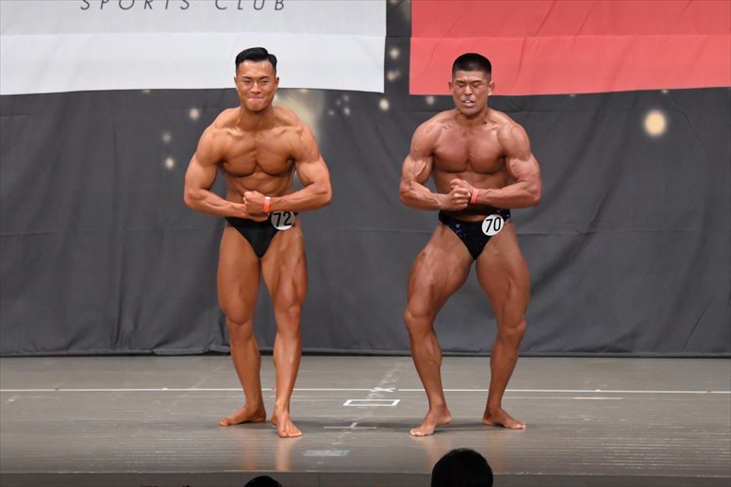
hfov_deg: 10.2
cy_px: 244
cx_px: 366
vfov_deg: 6.8
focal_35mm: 202
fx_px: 4100
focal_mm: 135
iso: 6400
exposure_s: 1/400
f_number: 5.6
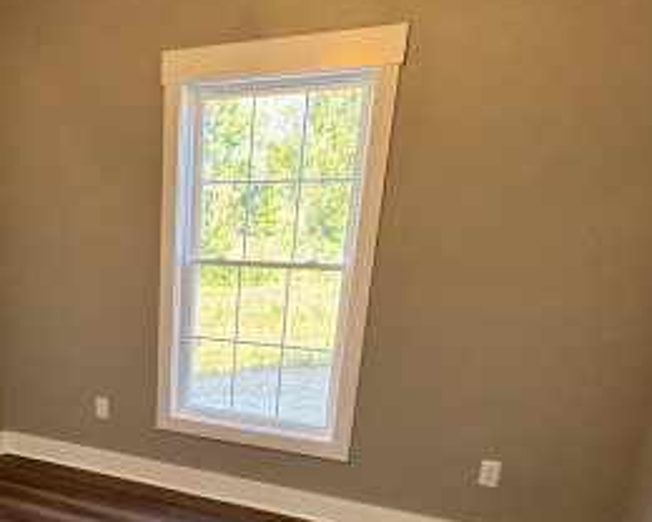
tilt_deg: -21.1
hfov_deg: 48.1
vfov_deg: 39.7
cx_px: 114
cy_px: 452
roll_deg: -0.3
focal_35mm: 35
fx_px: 675
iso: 250
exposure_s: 1/120
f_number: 2.2
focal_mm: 2.22
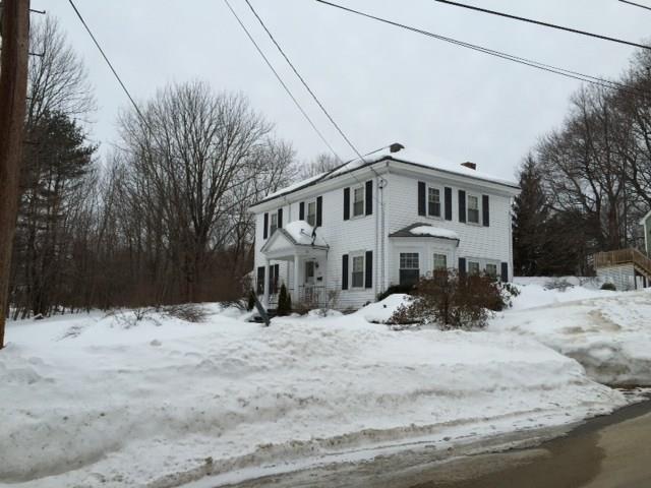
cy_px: 244
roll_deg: -1.2
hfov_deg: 61.7
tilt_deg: +5.9
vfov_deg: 48.2
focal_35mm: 29
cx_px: 326
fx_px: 545
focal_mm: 4.15
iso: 32
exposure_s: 1/327
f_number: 2.2
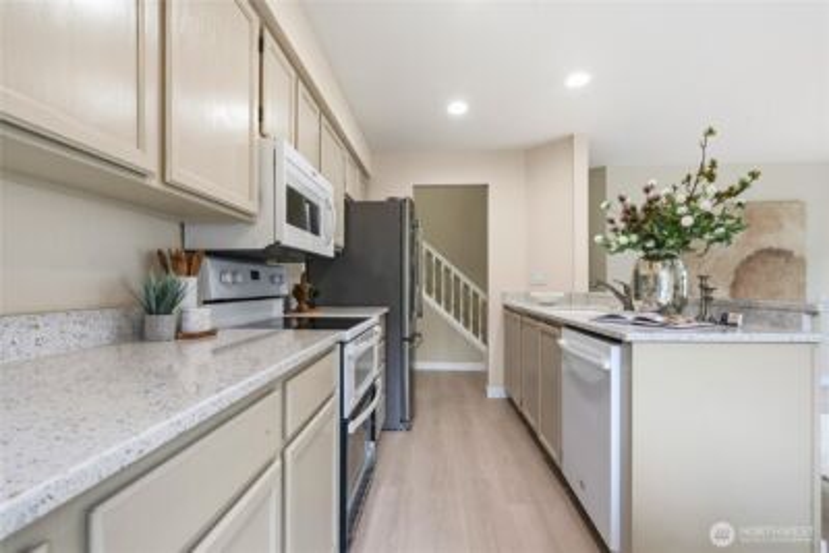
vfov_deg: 73.8
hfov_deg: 96.7
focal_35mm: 16
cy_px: 276
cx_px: 414
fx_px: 369
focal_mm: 16
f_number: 11
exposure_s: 1/10
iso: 100
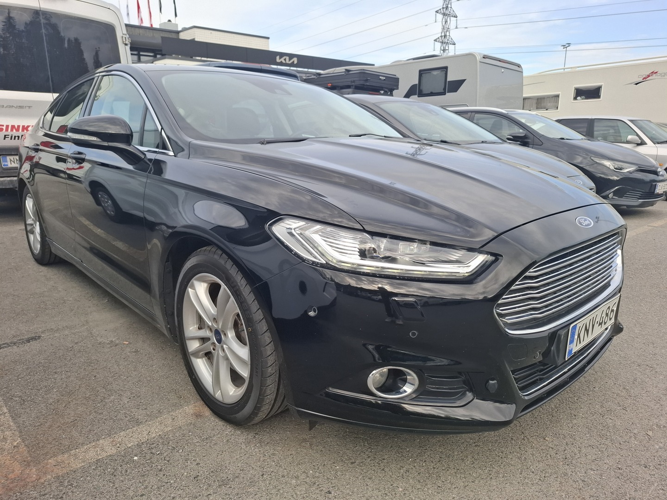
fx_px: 443
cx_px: 334
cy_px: 250
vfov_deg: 58.9
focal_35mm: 23
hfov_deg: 73.9
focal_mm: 5.54
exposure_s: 1/974
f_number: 1.8
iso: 50
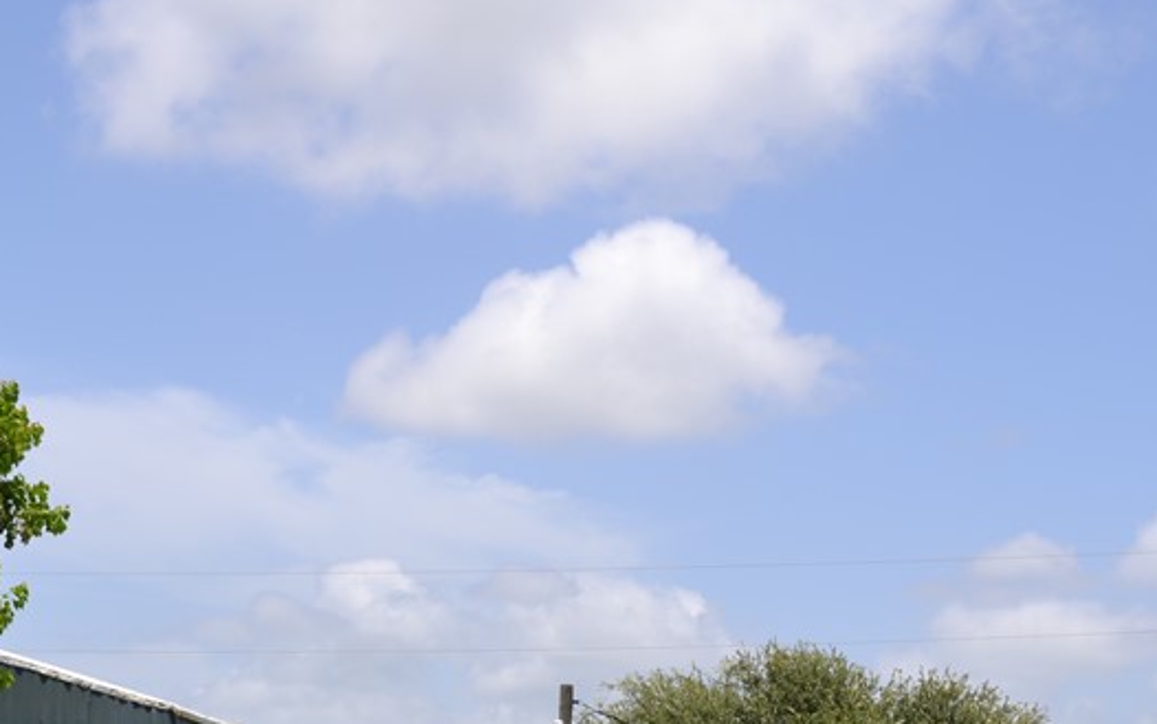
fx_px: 2586
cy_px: 717
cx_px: 407
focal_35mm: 82
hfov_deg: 25.1
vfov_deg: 15.6
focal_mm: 26
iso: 100
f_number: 8
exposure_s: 1/250
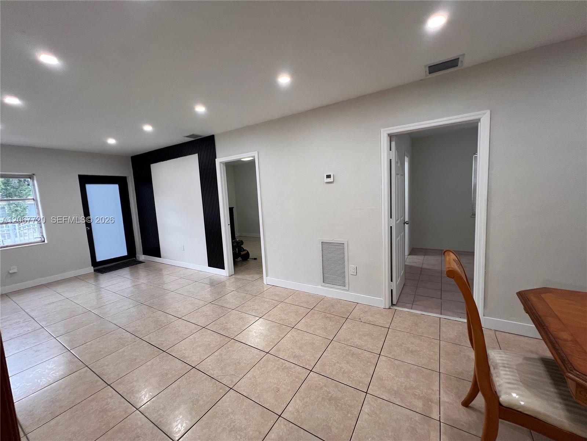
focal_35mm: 13
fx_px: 220
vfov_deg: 89.9
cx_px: 294
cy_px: 220
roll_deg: +3.2
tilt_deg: -6.8
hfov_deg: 106.2
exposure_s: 1/120
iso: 160
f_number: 1.8
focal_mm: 1.57
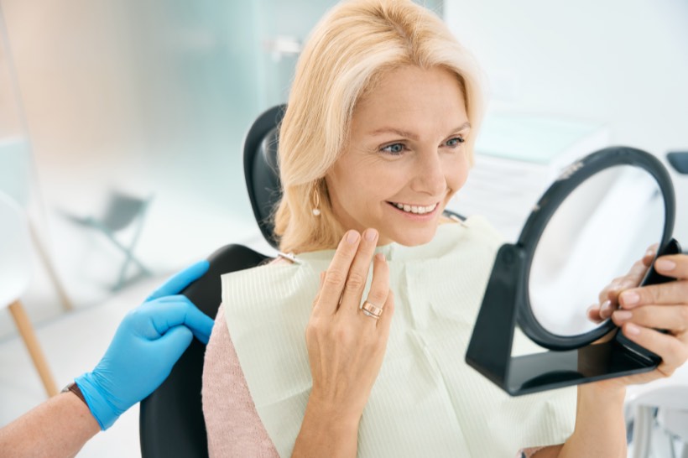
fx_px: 693
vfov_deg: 36.6
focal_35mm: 36
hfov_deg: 52.8
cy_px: 229
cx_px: 344
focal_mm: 36.3
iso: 100
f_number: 3.2
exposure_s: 1/250
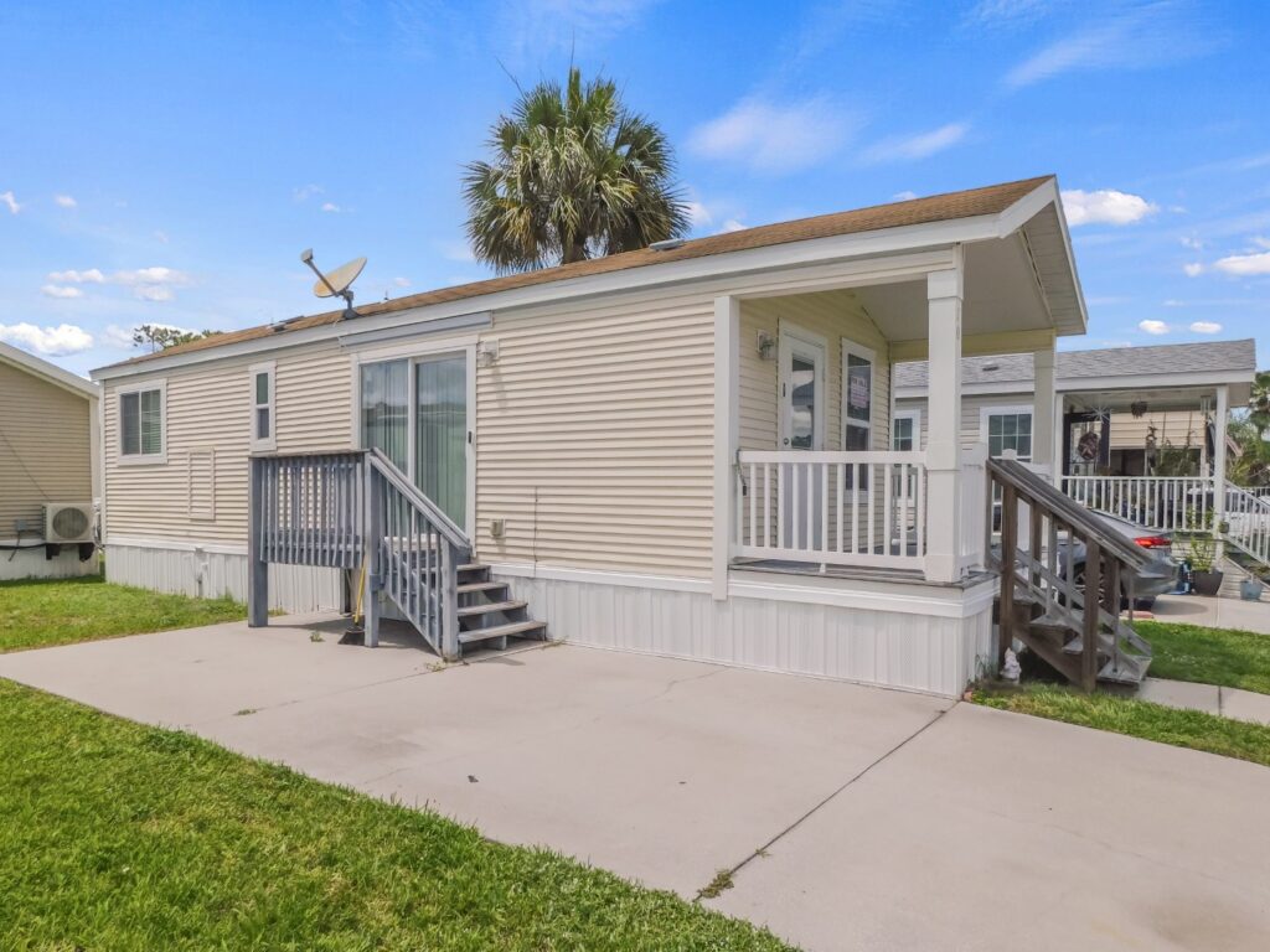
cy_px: 476
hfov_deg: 73.9
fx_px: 844
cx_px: 635
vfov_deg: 58.9
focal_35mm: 23
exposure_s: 1/500
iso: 125
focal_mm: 4
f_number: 6
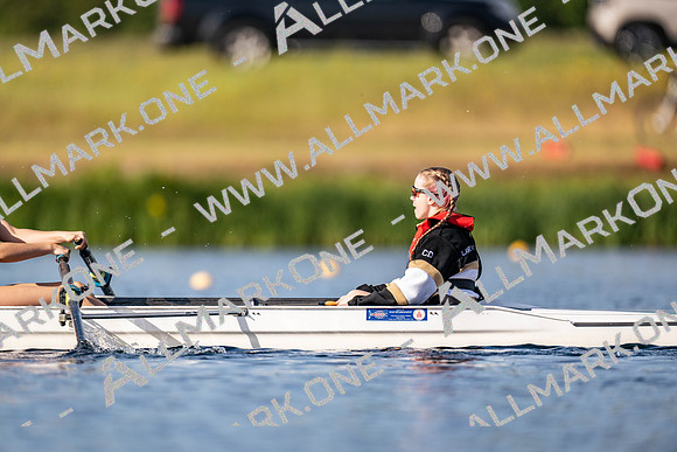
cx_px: 338
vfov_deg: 2.3
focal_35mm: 600
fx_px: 11285
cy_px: 226
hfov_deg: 3.4
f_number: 4
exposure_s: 1/2500
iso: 220
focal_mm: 600
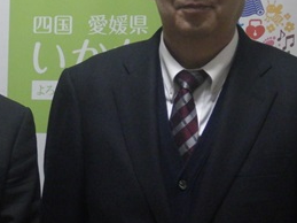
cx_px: 65
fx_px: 1081
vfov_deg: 11.7
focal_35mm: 126
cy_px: 13
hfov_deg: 15.6
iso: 800
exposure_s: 1/60
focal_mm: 9.1
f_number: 4.4
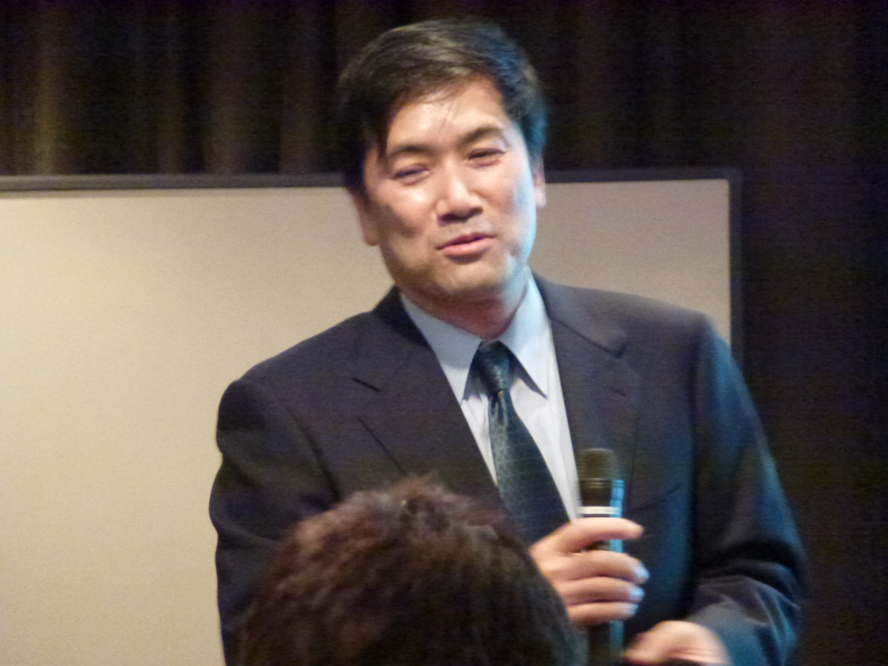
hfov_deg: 5.2
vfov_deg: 3.9
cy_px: 333
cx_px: 444
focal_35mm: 384
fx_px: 9851
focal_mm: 68.8
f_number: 5.9
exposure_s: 1/8
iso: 1600
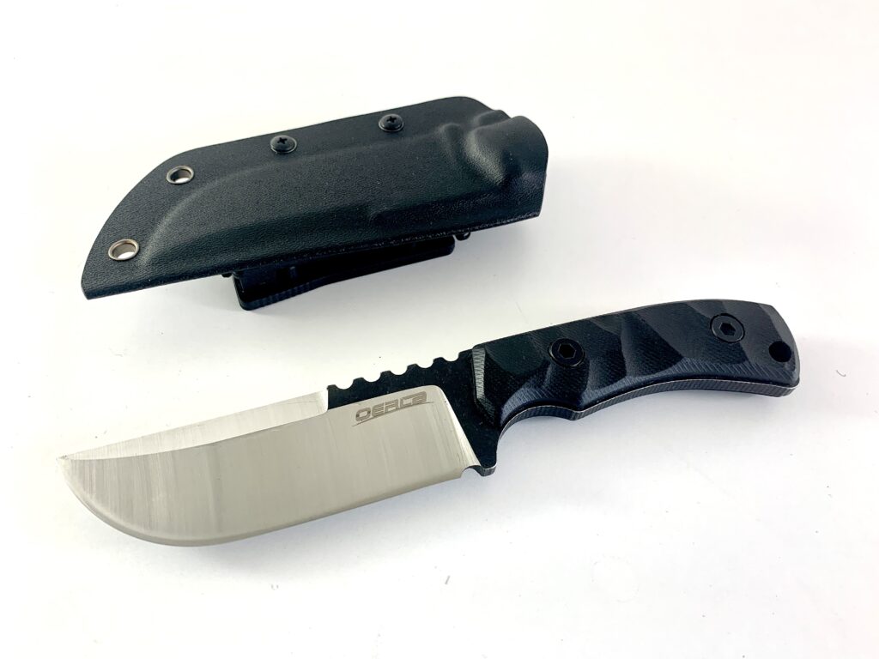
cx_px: 440
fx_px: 660
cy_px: 330
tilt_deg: -54.3
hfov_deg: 67.3
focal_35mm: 26
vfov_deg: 53.1
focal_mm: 4.25
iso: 50
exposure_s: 1/121
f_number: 1.8
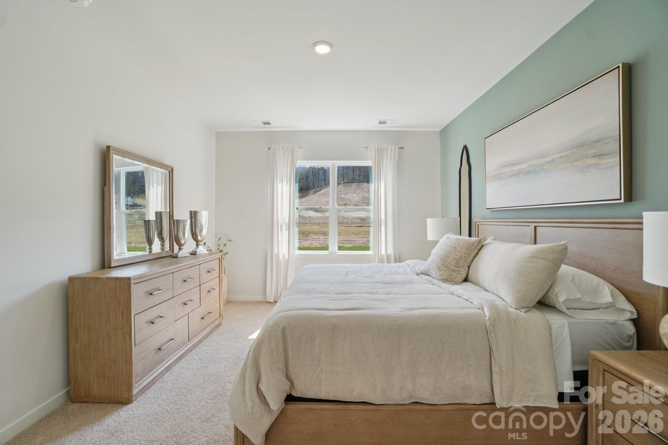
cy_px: 222
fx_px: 278
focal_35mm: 15
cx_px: 334
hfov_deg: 100.4
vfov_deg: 77.3
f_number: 8
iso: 100
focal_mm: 10
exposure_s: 1/40
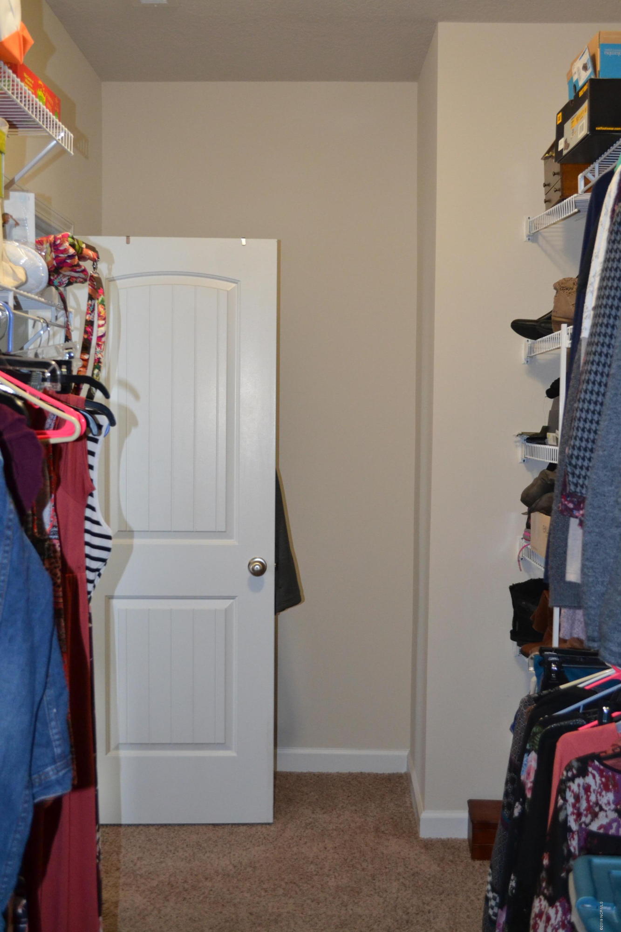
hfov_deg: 34.2
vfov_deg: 49.6
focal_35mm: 39
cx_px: 310
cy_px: 466
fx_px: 1009
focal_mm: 26
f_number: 4.2
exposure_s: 1/60
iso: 1800
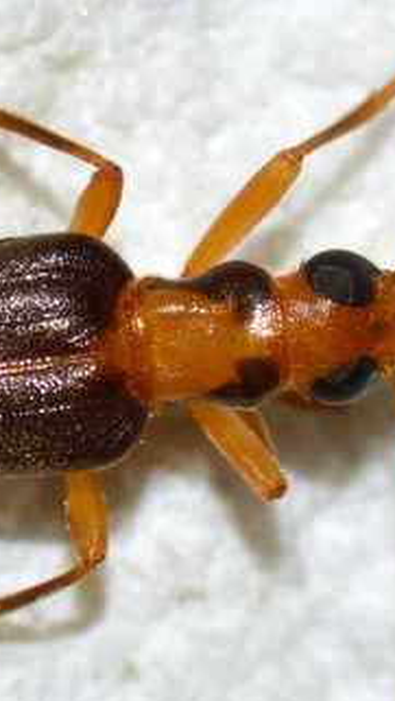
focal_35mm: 469
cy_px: 365
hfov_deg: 2.6
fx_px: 8717
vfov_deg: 4.6
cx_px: 34
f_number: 18
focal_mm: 100
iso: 100
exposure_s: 1/200
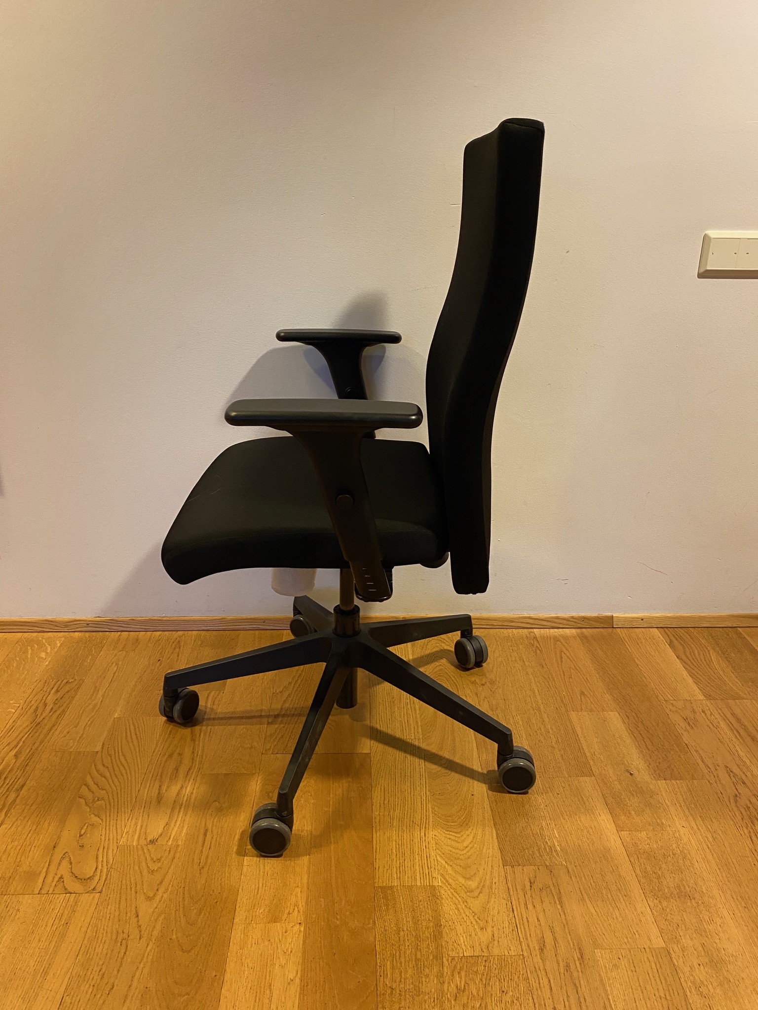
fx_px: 759
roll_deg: +0.1
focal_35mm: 26
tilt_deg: -19.8
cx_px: 379
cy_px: 505
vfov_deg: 67.3
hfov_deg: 53.1
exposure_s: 1/50
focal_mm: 4.25
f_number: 1.8
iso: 200
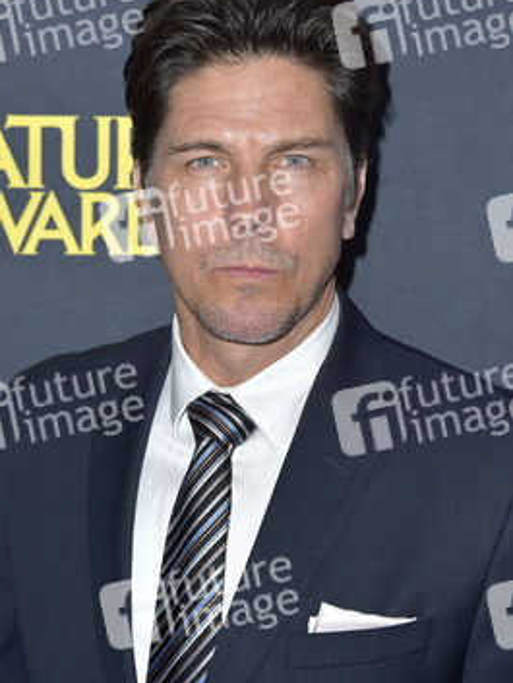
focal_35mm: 109
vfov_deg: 18.0
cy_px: 313
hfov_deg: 13.6
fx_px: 2153
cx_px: 256
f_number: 6.3
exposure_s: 1/250
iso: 250
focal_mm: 100
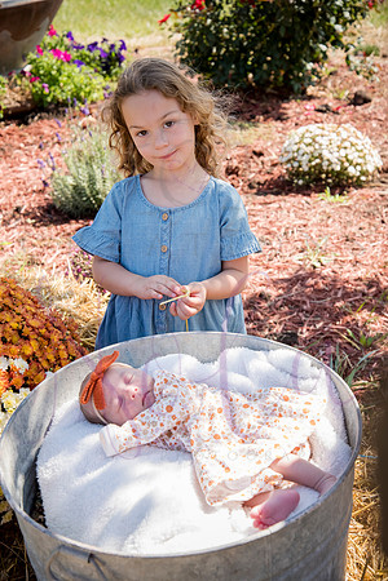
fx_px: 1002
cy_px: 290
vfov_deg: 32.4
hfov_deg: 21.9
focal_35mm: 62
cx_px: 194
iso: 400
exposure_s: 1/320
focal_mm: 62
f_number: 7.1
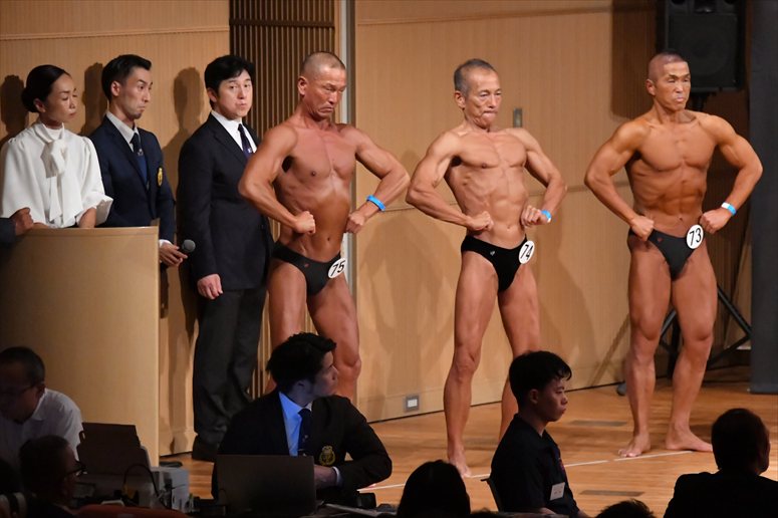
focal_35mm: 255
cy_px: 259
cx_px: 389
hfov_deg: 8.1
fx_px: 5508
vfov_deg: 5.4
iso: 10000
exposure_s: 1/400
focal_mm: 170
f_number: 5.6
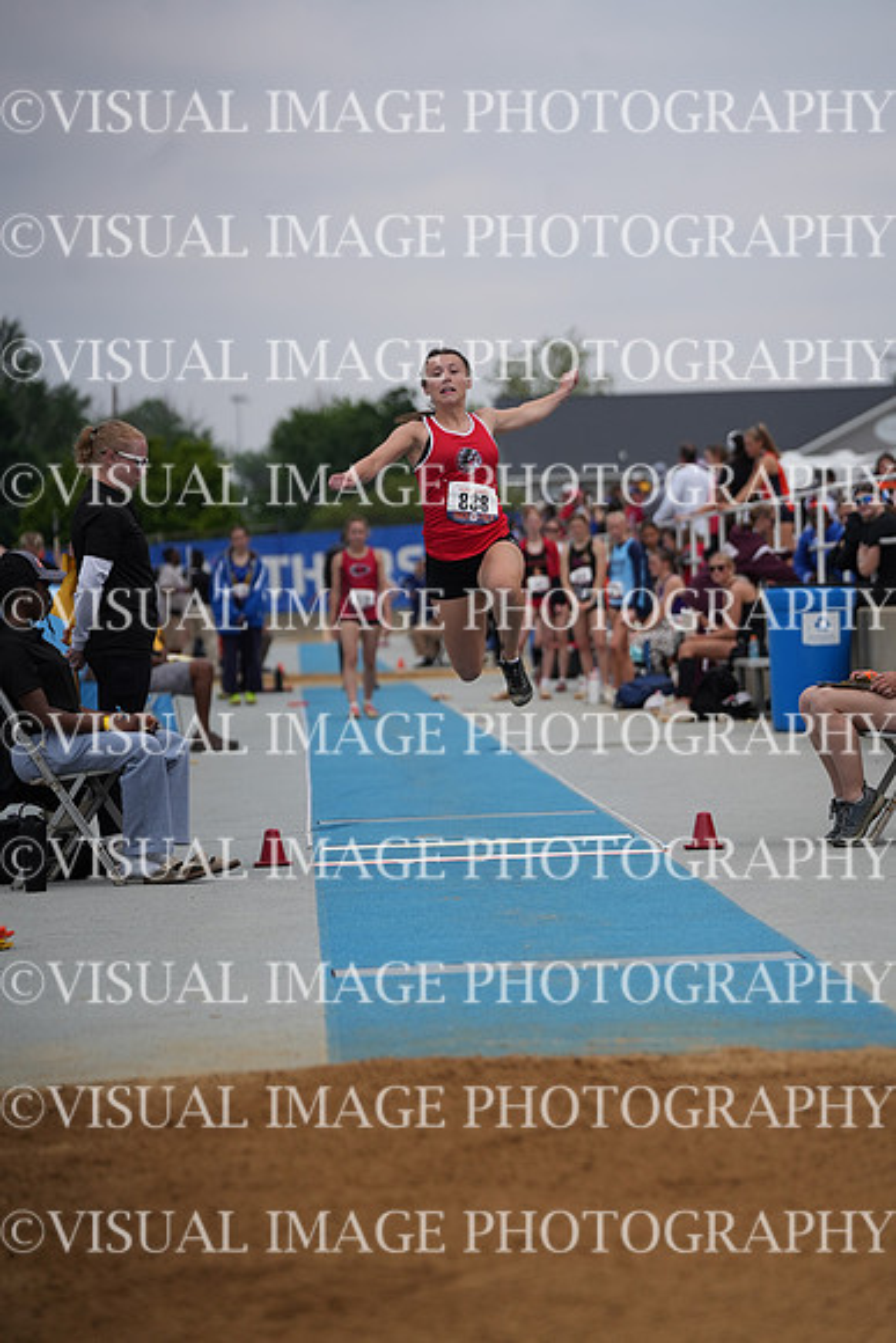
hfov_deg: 9.5
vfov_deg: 14.2
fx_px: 5372
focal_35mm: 144
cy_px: 672
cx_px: 448
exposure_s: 1/8000
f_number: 4
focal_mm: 144
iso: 400
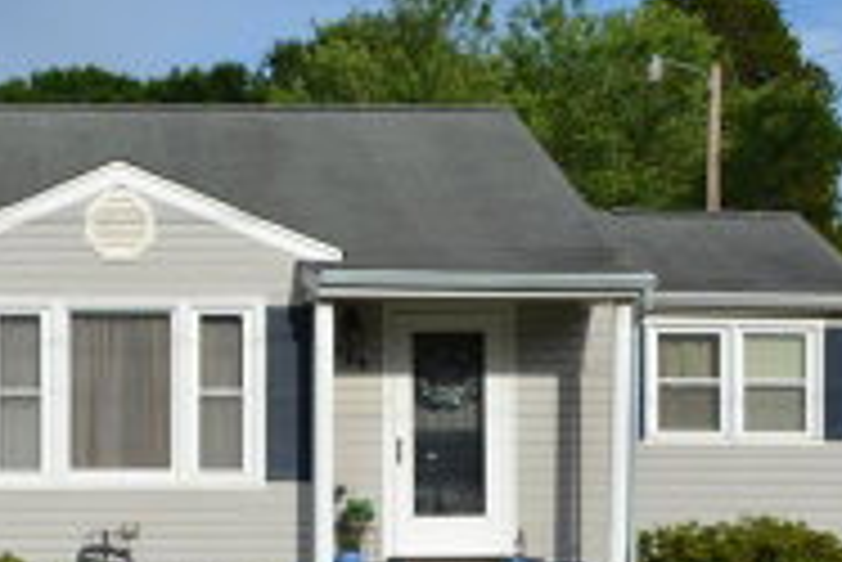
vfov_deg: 16.7
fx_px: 1919
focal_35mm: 82
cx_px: 59
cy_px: 353
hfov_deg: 24.0
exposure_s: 1/320
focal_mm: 20
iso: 100
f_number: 9
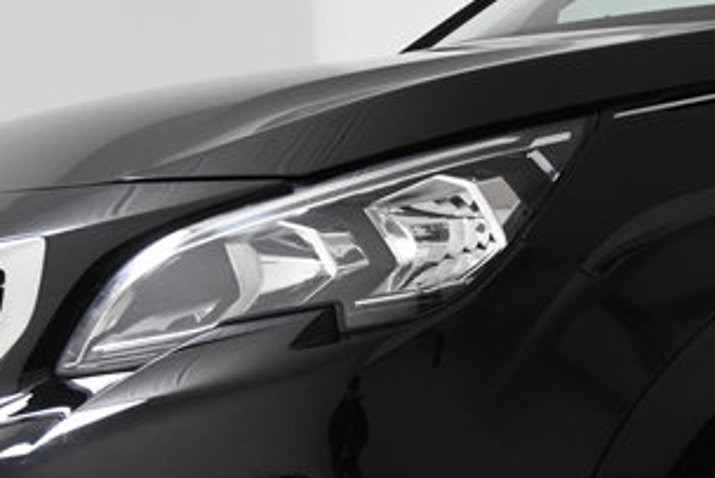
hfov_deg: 17.7
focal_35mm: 111
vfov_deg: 12.3
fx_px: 2206
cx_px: 821
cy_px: 307
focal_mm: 22
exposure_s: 1/60
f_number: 4
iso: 1600
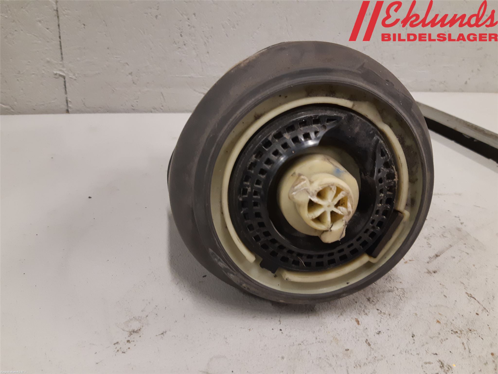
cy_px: 187
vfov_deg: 53.1
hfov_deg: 67.3
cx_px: 249
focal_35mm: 26
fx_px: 374
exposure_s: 1/50
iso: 160
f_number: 1.7
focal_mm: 3.93
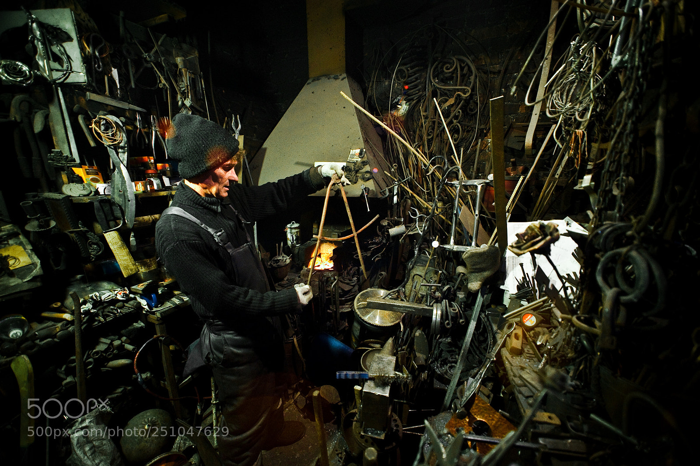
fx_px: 272
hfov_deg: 104.3
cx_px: 350
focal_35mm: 14
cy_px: 233
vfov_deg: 81.1
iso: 3200
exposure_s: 1/30
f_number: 2.8
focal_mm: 14
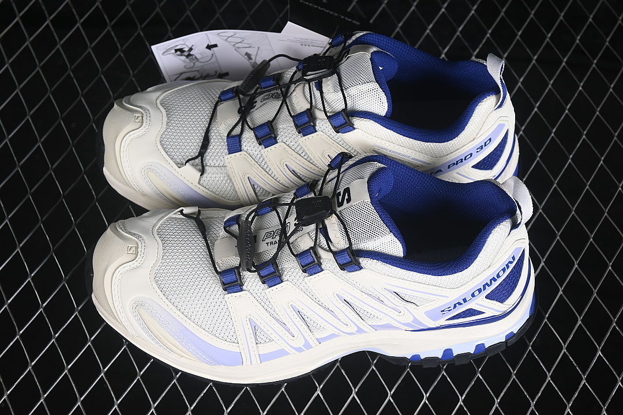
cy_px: 208
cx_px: 312
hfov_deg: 27.0
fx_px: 1298
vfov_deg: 18.2
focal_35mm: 75
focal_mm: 50
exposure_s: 1/80
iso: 160
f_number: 7.1
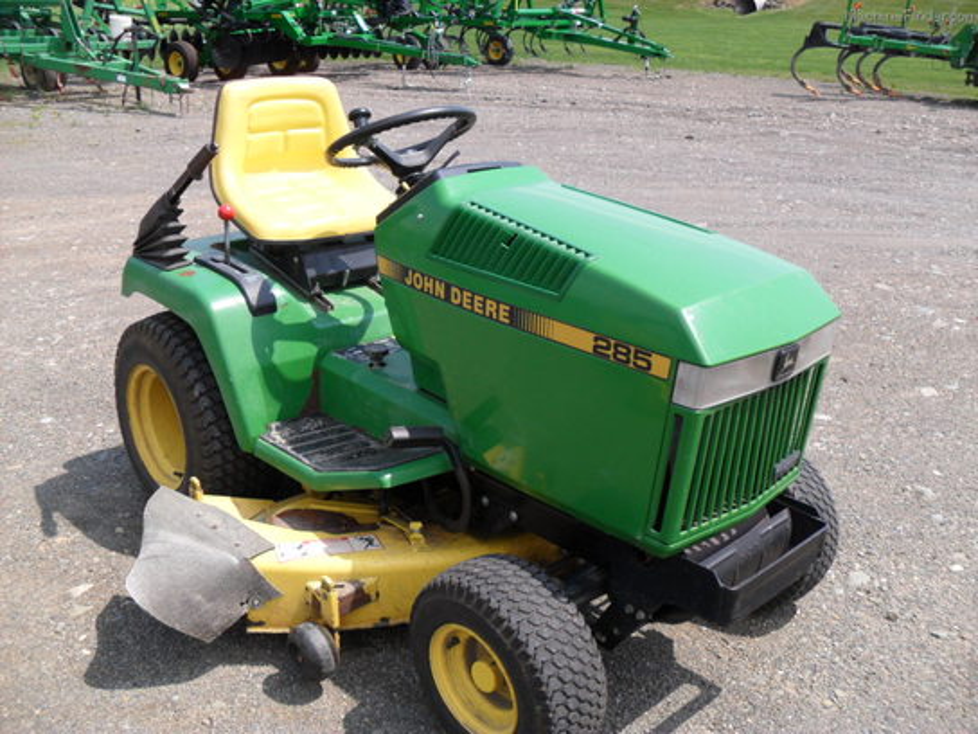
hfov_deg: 52.6
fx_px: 989
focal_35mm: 35
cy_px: 367
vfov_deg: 40.7
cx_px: 489
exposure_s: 1/125
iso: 80
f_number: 7.6
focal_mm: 6.3
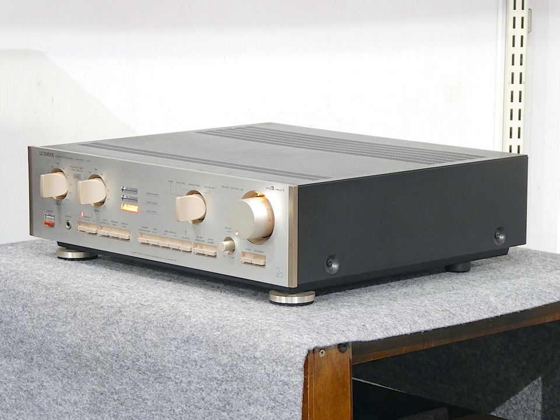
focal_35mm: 124
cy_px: 210
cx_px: 280
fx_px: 2006
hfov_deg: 15.9
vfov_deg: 12.0
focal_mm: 22.3
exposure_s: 1/3.2
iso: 200
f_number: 5.2
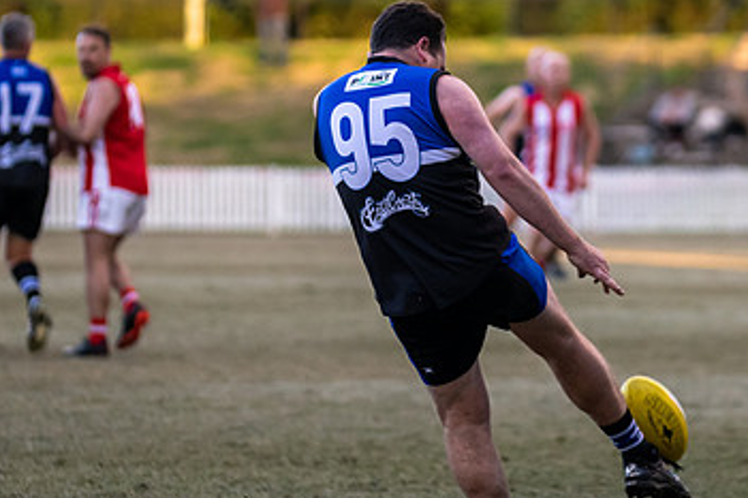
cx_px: 486
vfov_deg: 3.5
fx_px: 8265
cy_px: 173
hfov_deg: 5.2
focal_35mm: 398
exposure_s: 1/1600
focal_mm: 160
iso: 1100
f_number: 2.8
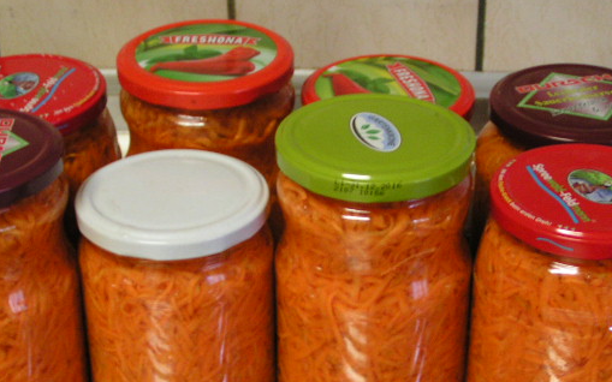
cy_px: 277
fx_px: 1401
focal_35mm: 84
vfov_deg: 15.5
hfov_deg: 24.6
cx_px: 246
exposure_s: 1/10
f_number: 3.2
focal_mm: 9.7
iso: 200
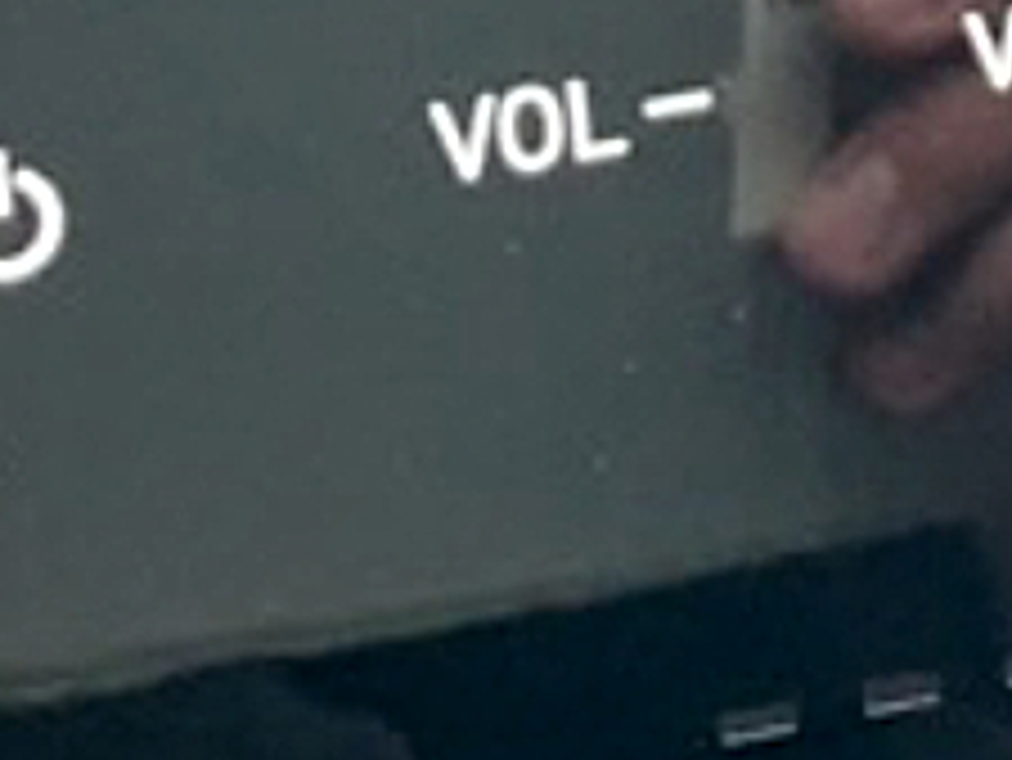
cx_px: 2002
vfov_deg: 6.8
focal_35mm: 213
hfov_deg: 8.8
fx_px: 6230
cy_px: -769
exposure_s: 1/120
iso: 50
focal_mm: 3
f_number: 1.8
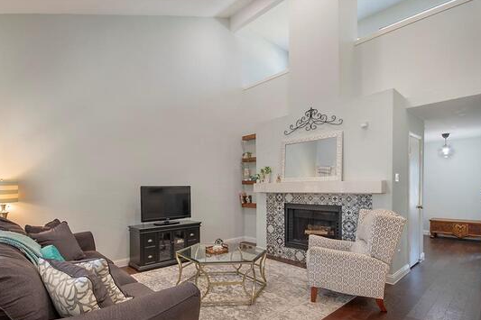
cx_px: 213
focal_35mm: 18
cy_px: 186
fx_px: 240
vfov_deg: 66.9
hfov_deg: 89.6
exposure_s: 1/2
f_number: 8
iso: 100
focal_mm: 10
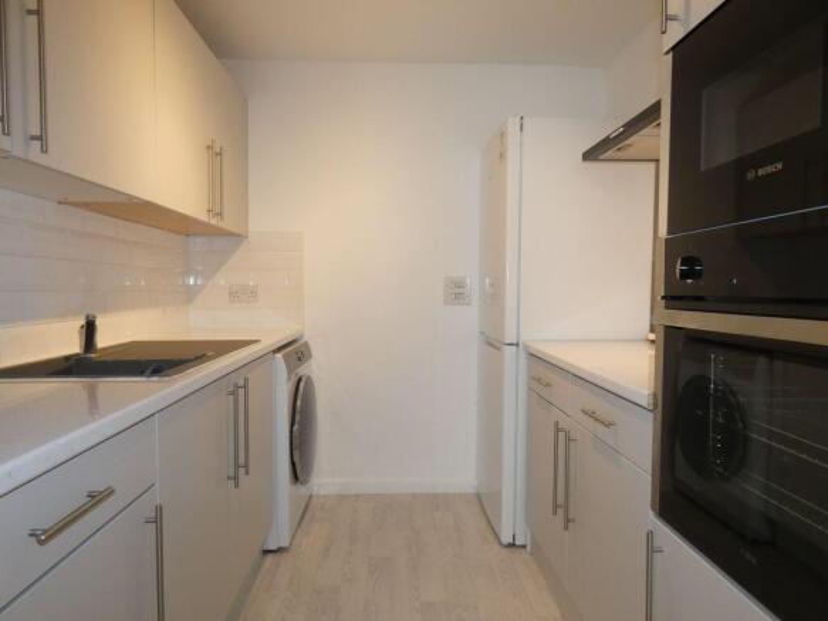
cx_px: 414
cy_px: 310
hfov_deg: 81.8
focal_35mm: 20
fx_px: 478
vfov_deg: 66.0
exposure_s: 1/60
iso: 320
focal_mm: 3.6
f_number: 2.8
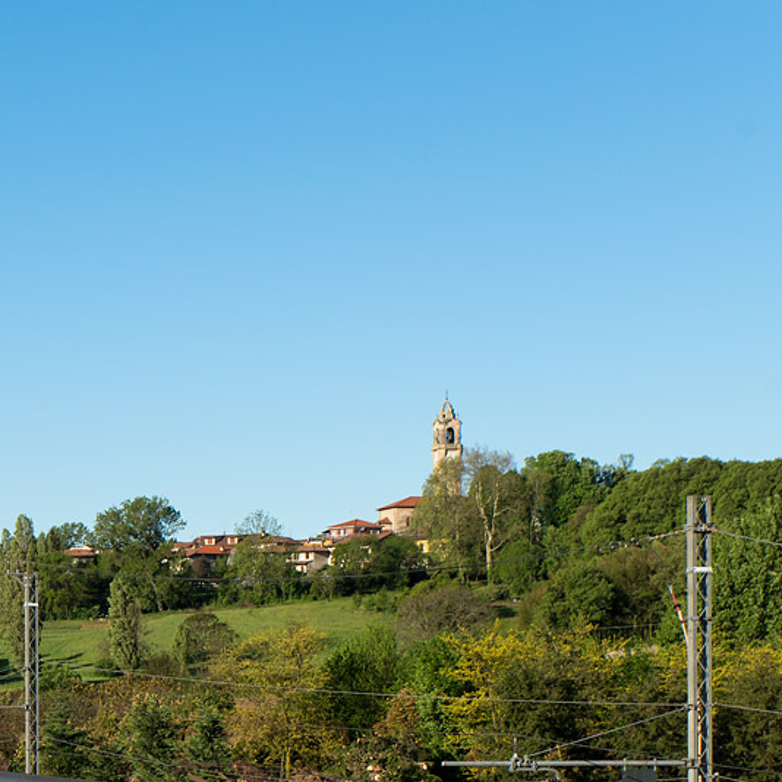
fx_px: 2735
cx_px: -356
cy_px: 745
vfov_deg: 16.0
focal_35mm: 107
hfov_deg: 15.2
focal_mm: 42
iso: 200
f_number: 6.3
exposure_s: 1/640
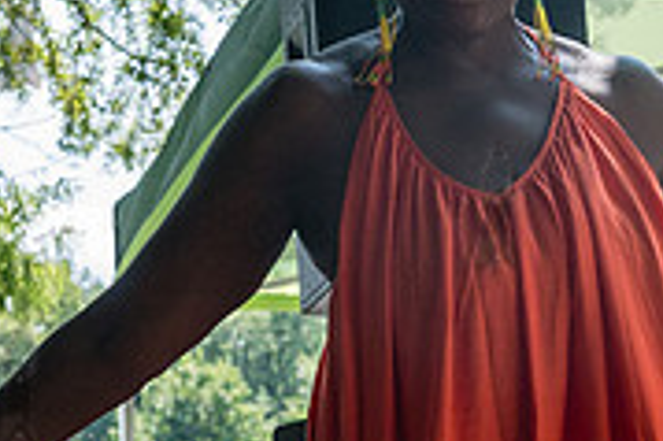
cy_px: 202
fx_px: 2815
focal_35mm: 153
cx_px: 419
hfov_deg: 13.4
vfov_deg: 9.0
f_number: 4.5
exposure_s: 1/1600
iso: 640
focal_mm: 35
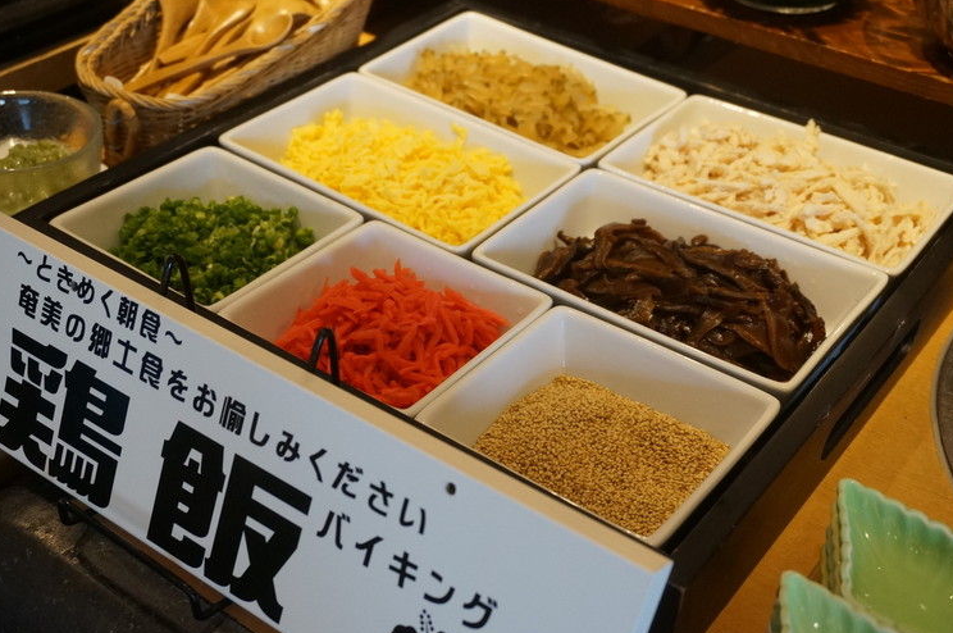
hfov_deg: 42.8
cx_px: 445
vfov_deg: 29.2
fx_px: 1216
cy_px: 338
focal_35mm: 46
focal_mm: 28
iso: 800
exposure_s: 1/60
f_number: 4.5
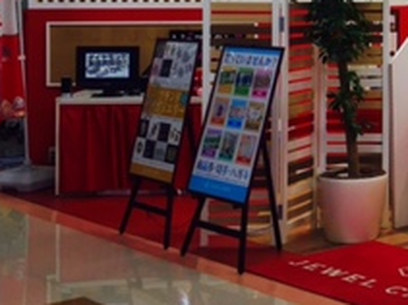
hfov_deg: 20.1
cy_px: 2
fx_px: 1037
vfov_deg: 16.4
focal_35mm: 88
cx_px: 551
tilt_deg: -0.8
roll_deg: -0.7
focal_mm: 4.15
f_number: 2.2
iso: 40
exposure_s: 1/60
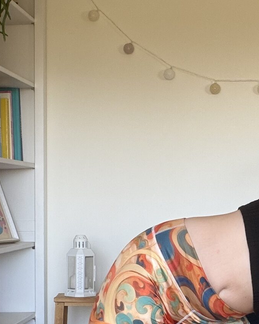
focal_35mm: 88
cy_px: 229
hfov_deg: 17.2
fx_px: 844
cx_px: 232
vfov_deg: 21.6
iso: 80
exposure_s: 1/72
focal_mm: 2.71
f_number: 1.9
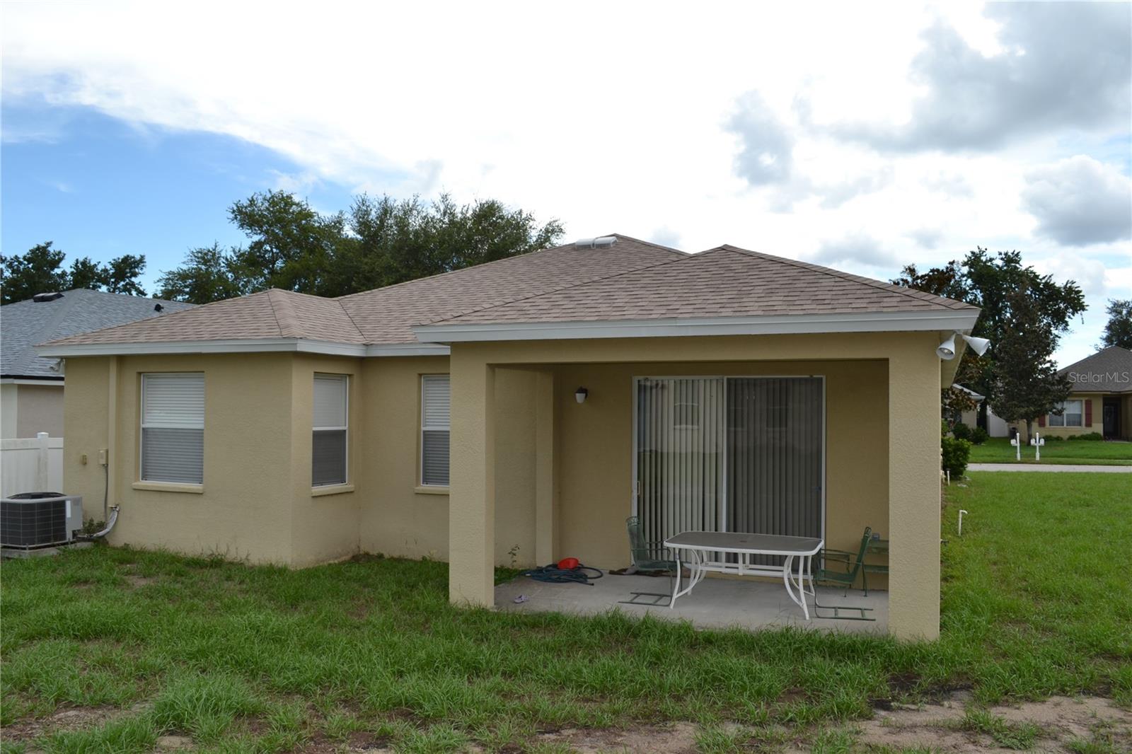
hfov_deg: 67.4
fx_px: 849
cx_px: 566
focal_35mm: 27
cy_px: 377
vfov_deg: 47.9
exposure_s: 1/200
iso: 100
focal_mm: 18
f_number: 7.1
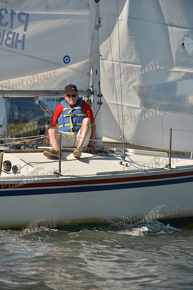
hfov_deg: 6.2
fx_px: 1768
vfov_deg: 9.4
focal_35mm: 220
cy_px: 145
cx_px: 96
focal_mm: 220
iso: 200
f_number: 6.3
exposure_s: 1/1250
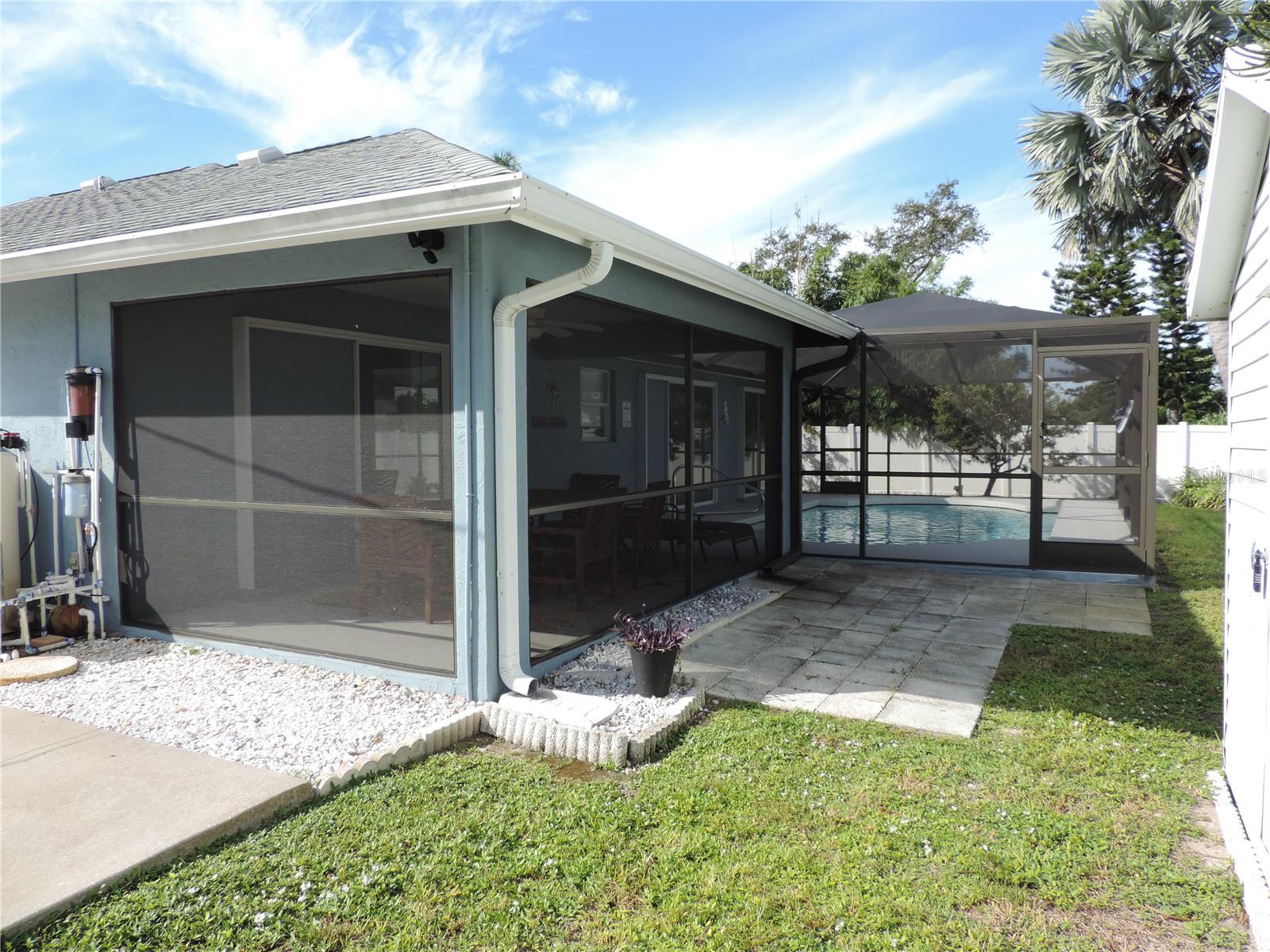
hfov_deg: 71.6
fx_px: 881
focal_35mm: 24
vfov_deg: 56.8
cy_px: 476
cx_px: 635
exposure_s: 1/640
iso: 80
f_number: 3
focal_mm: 4.3
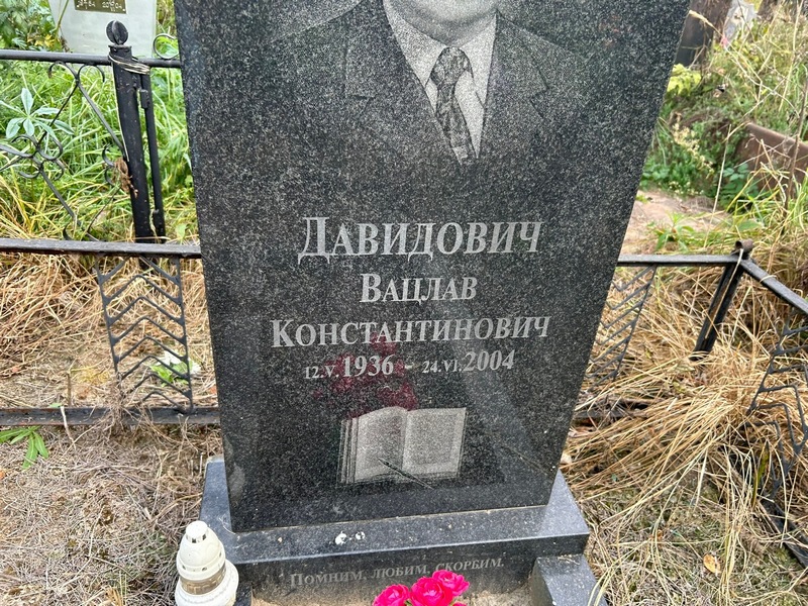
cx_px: 404
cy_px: 303
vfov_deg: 53.1
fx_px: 607
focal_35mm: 26
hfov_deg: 67.3
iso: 40
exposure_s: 1/220
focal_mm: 5.7
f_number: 1.5
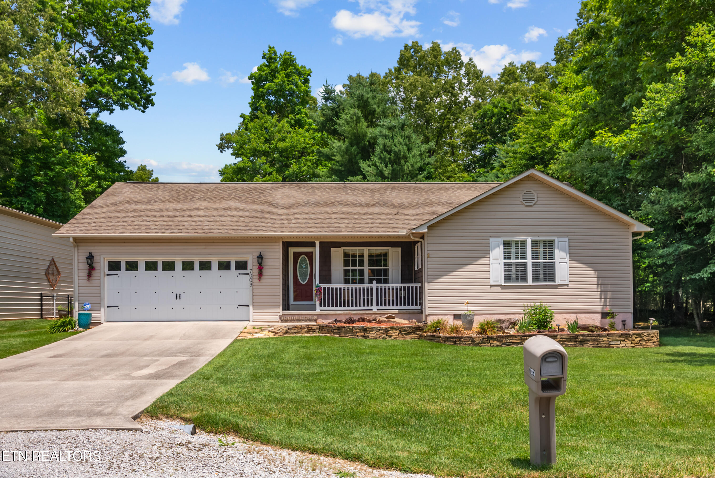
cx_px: 358
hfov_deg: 63.3
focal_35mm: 29
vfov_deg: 44.7
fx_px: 580
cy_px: 239
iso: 250
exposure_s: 1/80
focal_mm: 29.2
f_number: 5
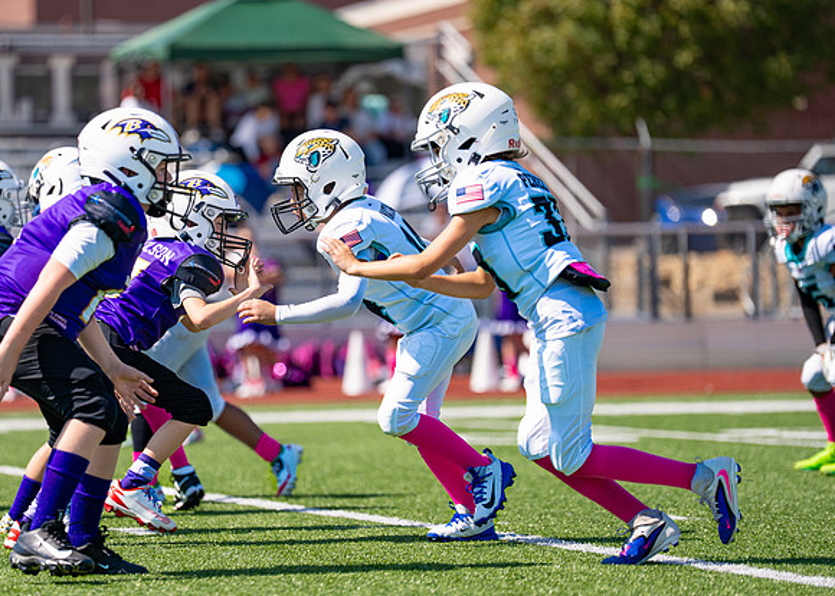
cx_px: 320
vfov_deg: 7.3
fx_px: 4695
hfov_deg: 10.2
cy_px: 309
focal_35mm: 198
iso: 100
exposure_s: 1/2000
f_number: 2.8
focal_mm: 162
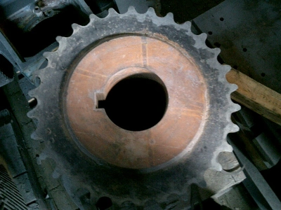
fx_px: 284
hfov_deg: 52.6
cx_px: 140
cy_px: 105
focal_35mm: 35
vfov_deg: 40.7
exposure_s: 1/8
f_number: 4.2
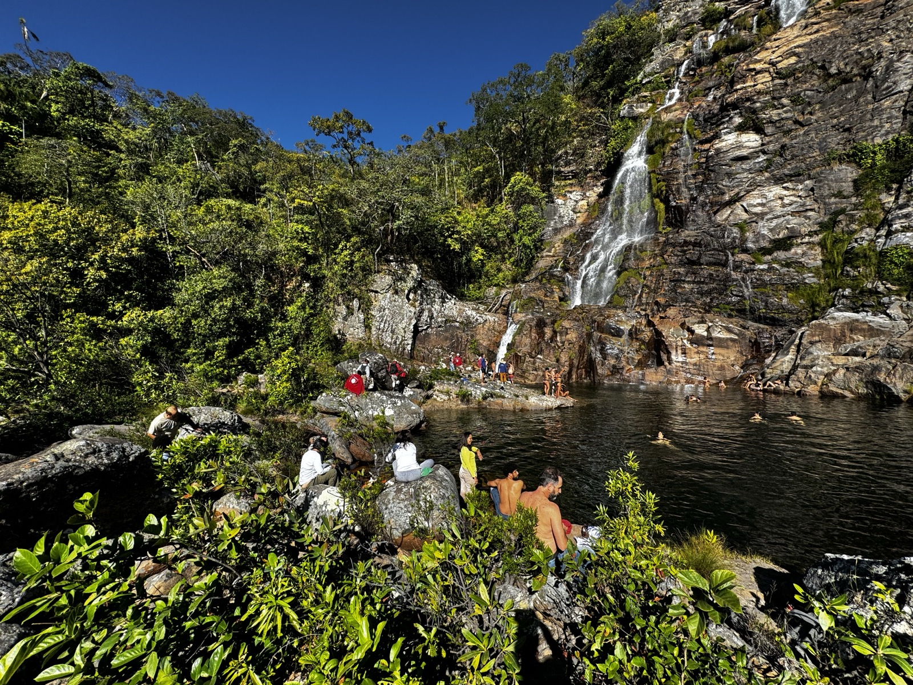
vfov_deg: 85.7
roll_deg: +1.1
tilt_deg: -0.5
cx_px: 456
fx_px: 369
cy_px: 342
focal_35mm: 14
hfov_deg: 102.1
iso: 50
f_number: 2.2
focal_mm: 2.22
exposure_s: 1/840
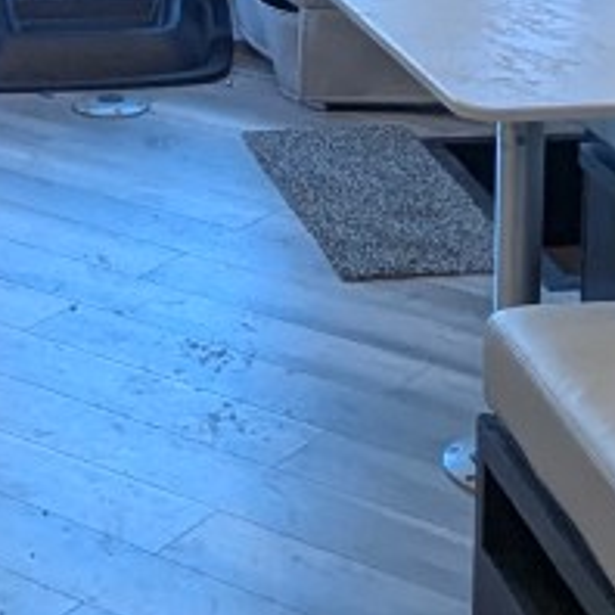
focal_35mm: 100
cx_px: 14
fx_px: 2010
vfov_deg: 16.4
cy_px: -186
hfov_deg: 17.0
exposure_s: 1/134
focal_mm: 2.35
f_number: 2.2
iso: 91
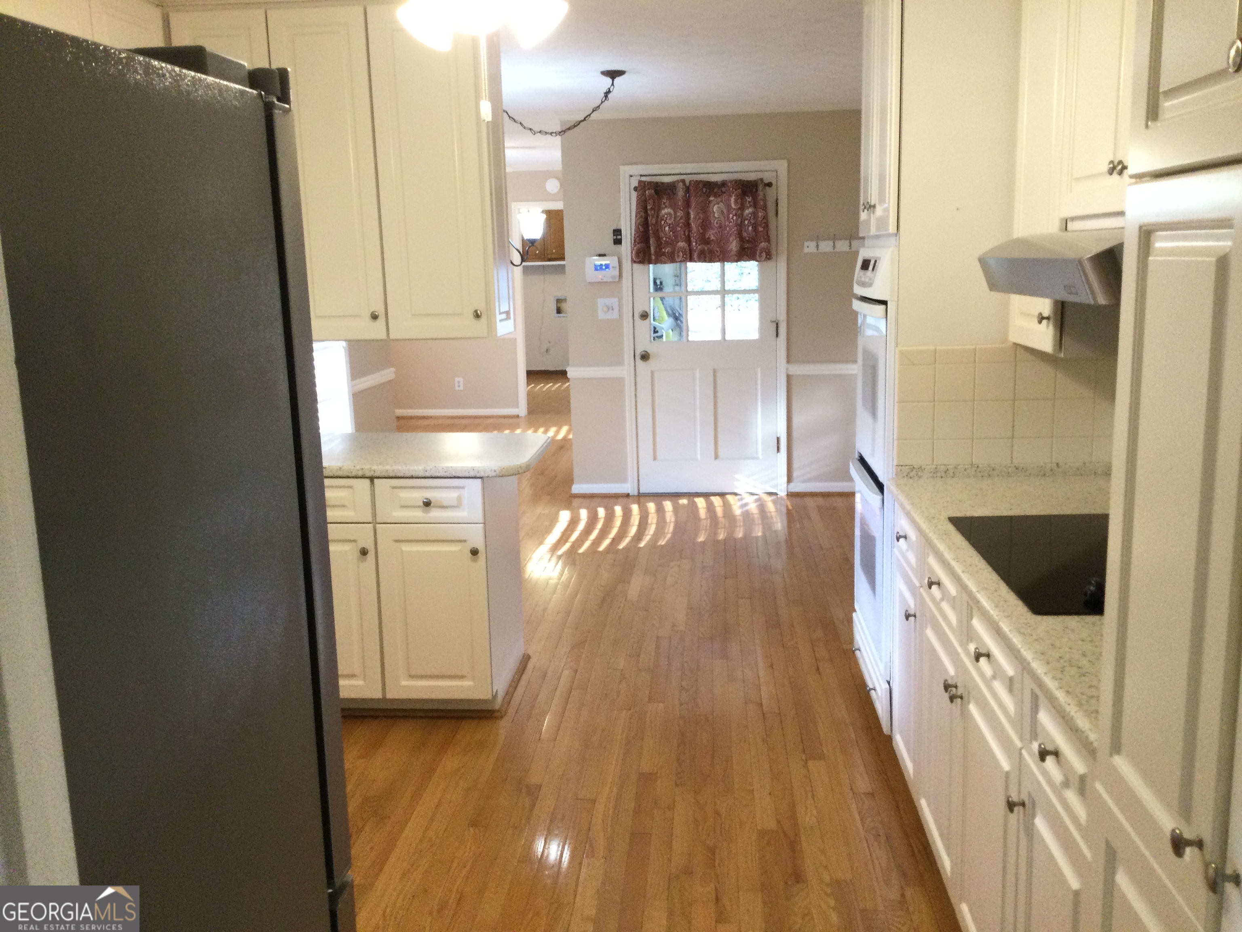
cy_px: 466
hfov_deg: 58.4
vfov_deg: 45.4
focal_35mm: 31
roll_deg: +0.8
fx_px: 1112
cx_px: 621
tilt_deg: -8.6
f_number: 2.4
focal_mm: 3.3
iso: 100
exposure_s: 1/30
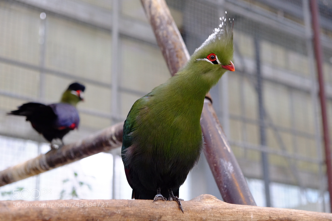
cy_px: 110
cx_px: 166
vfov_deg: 20.3
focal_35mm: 67
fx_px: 618
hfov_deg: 30.1
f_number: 4
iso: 800
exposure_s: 1/58
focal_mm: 44.4
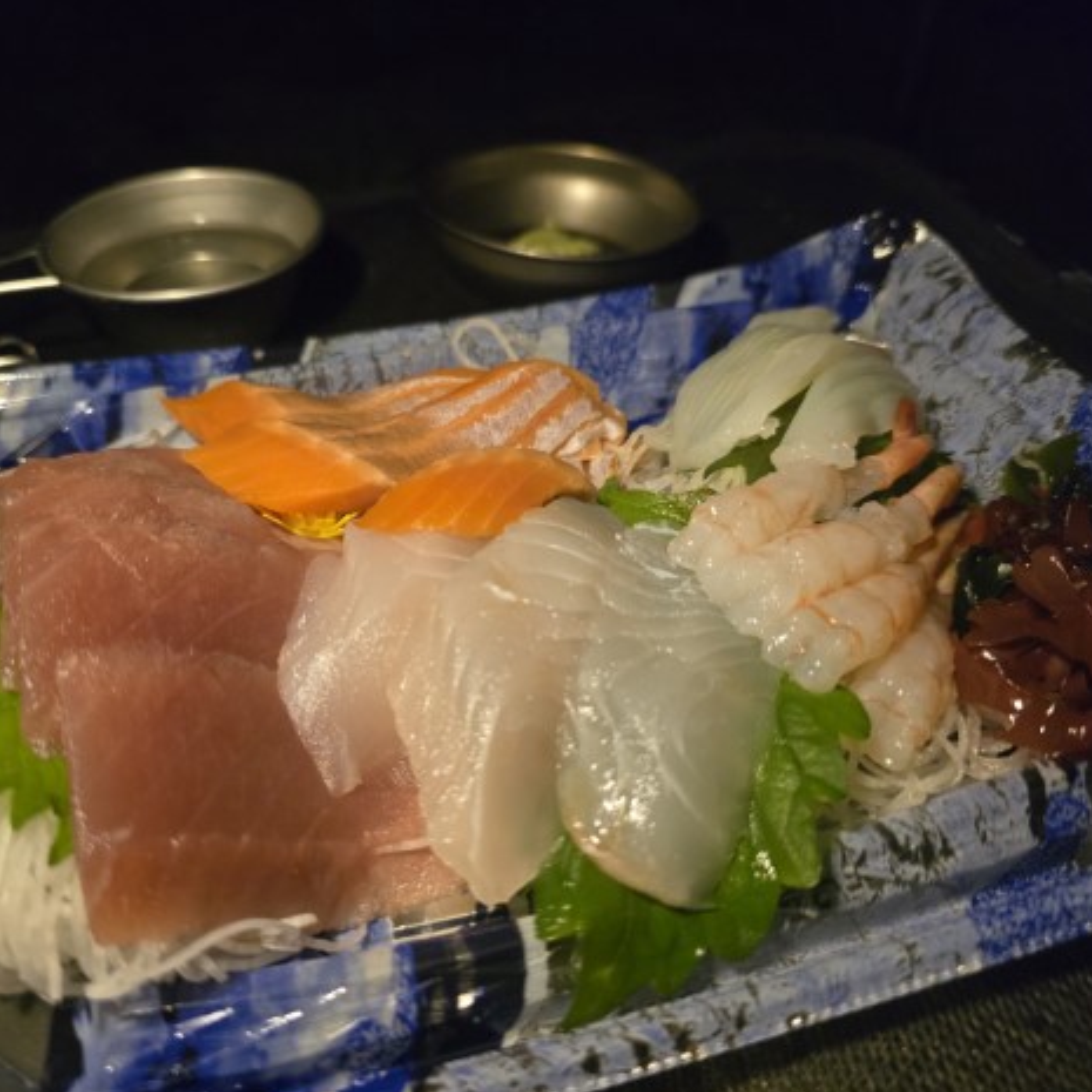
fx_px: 999
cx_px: 449
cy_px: 542
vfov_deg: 57.3
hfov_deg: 56.9
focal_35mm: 28
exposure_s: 1/100
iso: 2000
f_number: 1.7
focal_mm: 6.3
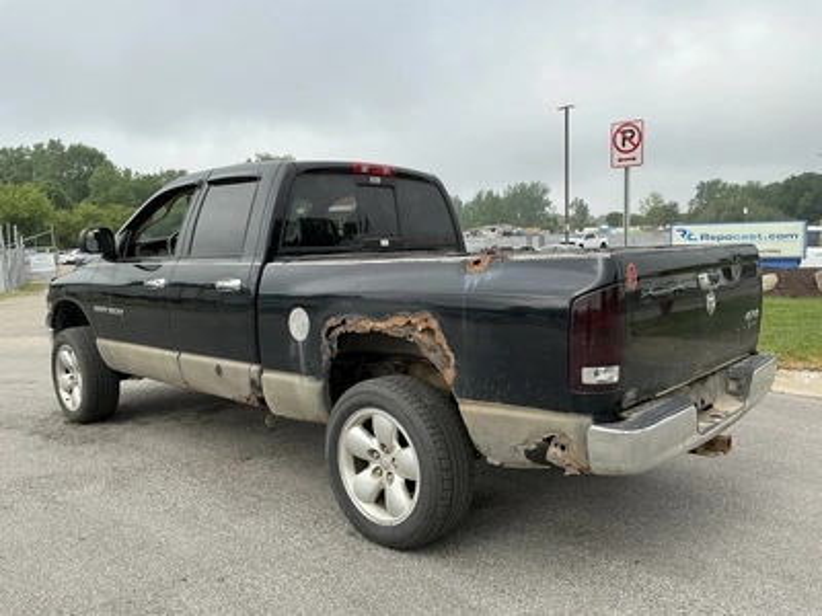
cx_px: 411
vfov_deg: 49.7
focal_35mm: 28
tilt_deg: -5.2
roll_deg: +1.9
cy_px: 308
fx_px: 665
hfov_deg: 63.4
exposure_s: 1/781
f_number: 1.8
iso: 25
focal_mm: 3
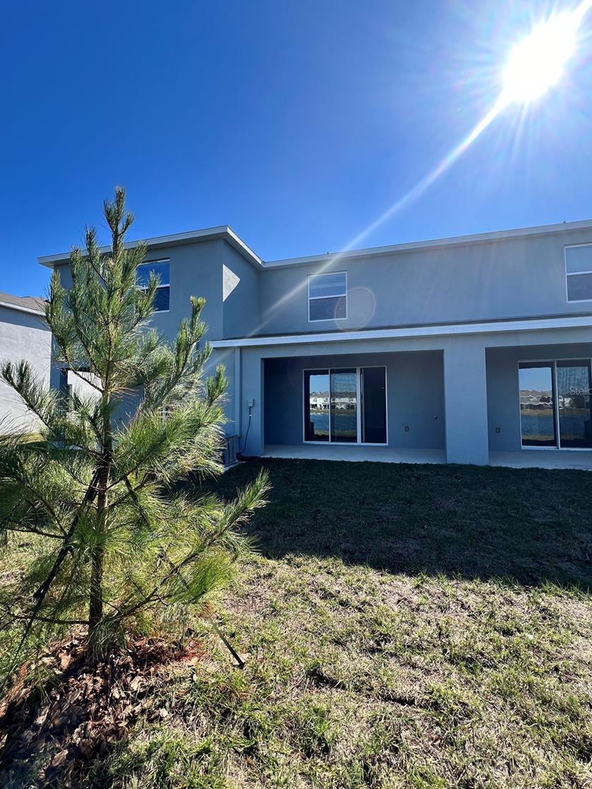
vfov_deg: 102.0
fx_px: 319
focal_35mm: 14
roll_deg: +0.0
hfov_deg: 85.7
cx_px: 301
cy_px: 390
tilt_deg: +3.6
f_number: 1.8
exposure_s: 1/797
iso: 32
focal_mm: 1.57
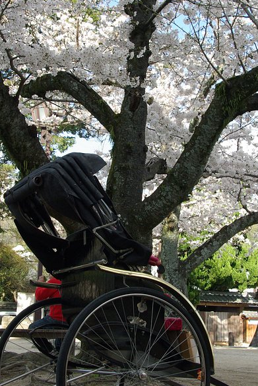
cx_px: 142
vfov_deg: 31.8
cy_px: 174
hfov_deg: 21.6
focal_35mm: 63
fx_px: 676
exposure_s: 1/250
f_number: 8
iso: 400
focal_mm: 24
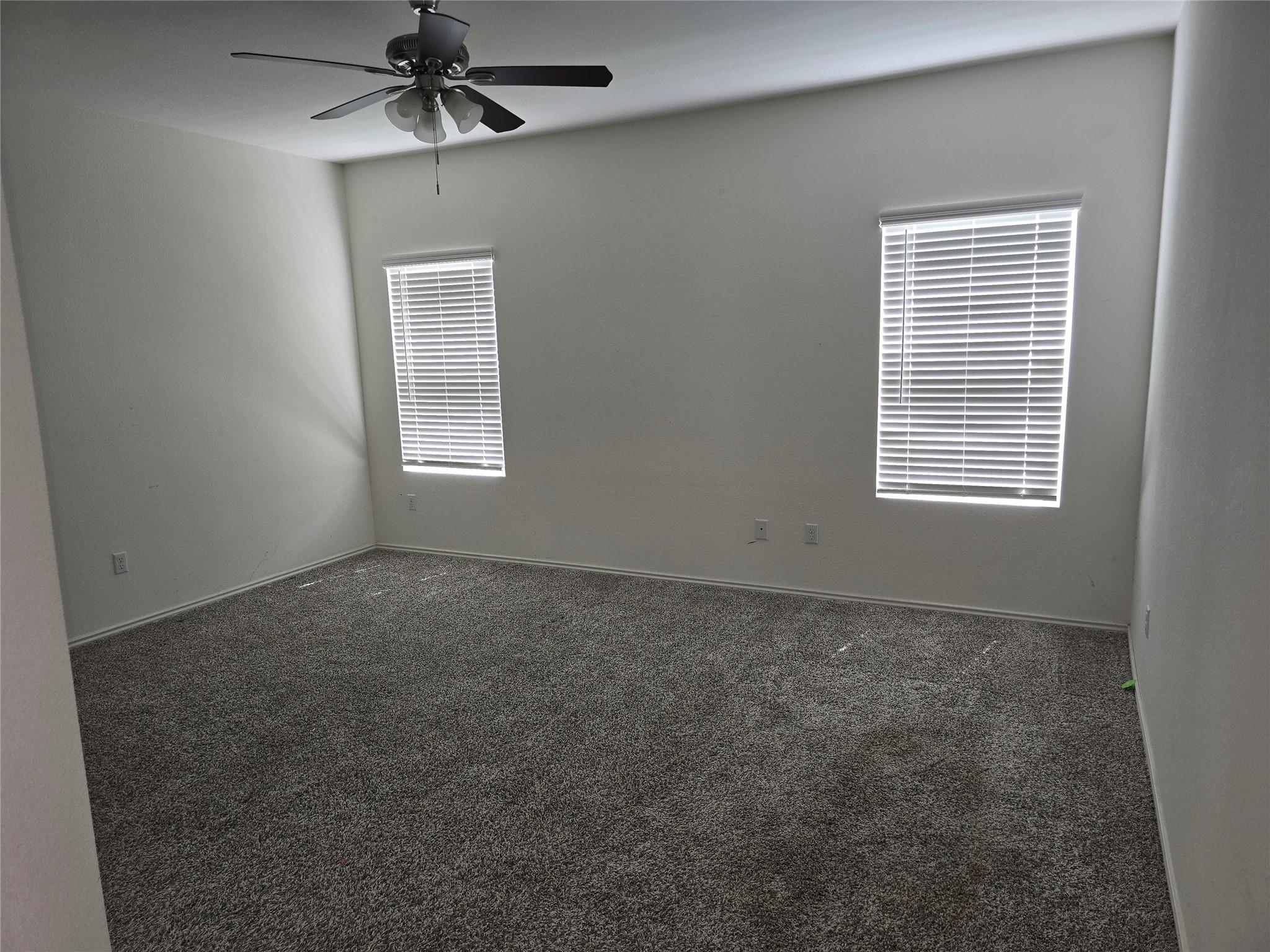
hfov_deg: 73.9
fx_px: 844
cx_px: 635
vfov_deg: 58.9
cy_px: 476
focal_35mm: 23
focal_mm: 6.3
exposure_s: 1/60
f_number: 1.7
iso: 64
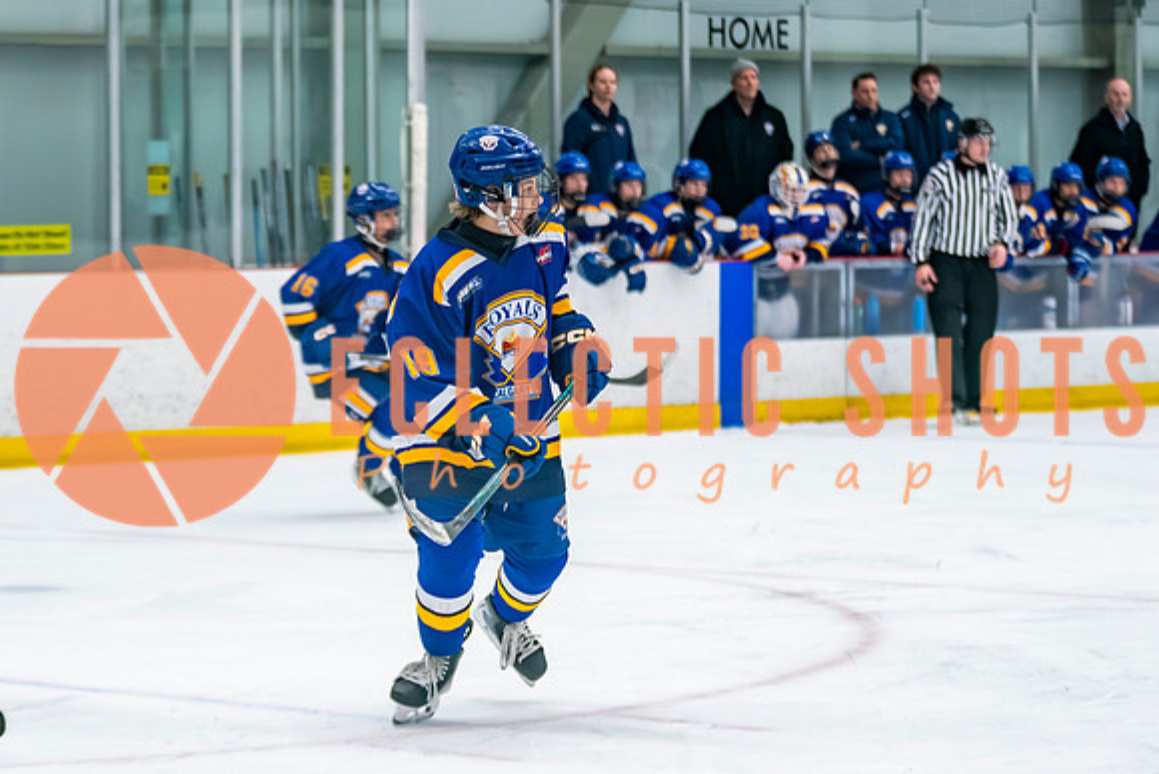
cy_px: 388
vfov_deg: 9.3
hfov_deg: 13.9
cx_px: 398
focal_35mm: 147
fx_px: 4748
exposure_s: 1/640
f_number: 2.8
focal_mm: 90
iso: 1600
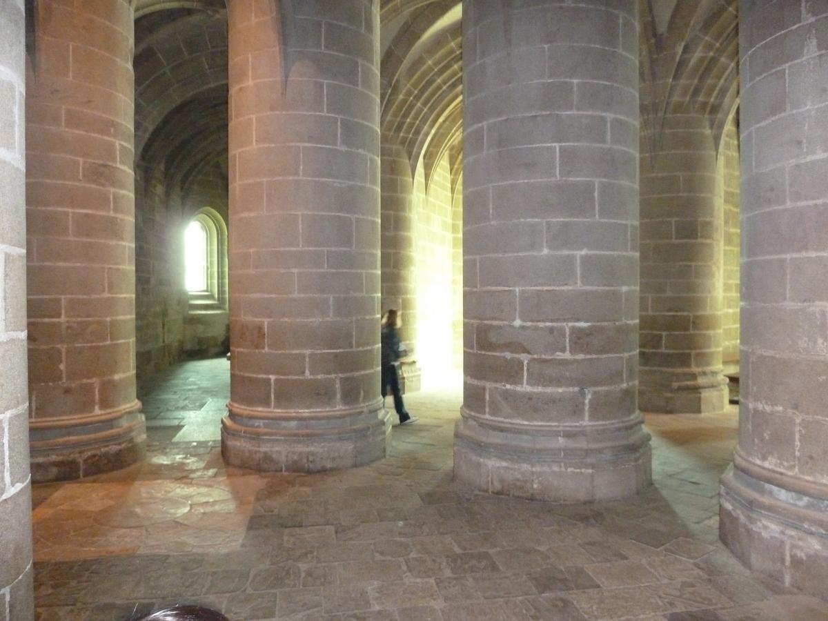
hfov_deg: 69.4
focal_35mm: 25
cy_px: 310
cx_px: 414
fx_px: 598
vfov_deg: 54.9
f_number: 3.3
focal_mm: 4.1
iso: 800
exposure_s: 1/8
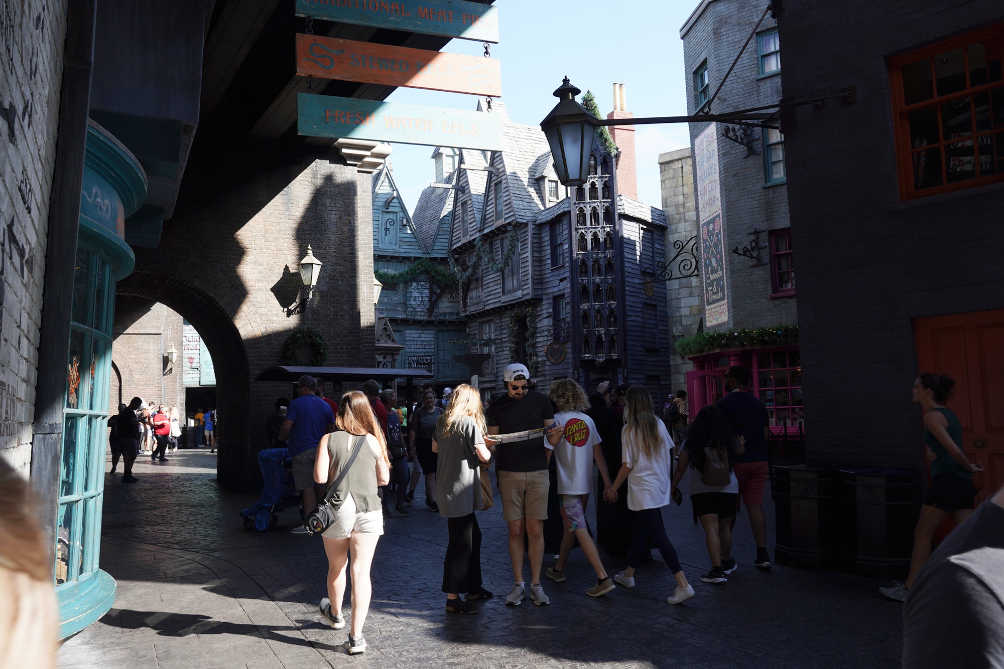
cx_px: 502
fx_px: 865
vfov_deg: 42.3
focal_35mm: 31
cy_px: 334
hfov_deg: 60.3
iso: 125
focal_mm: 31
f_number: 9
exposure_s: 1/100
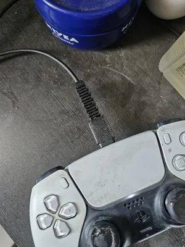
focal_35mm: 23
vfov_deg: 73.9
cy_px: 124
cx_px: 92
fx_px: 164
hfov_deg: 58.9
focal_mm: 6.3
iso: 1000
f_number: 1.7
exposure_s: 1/100
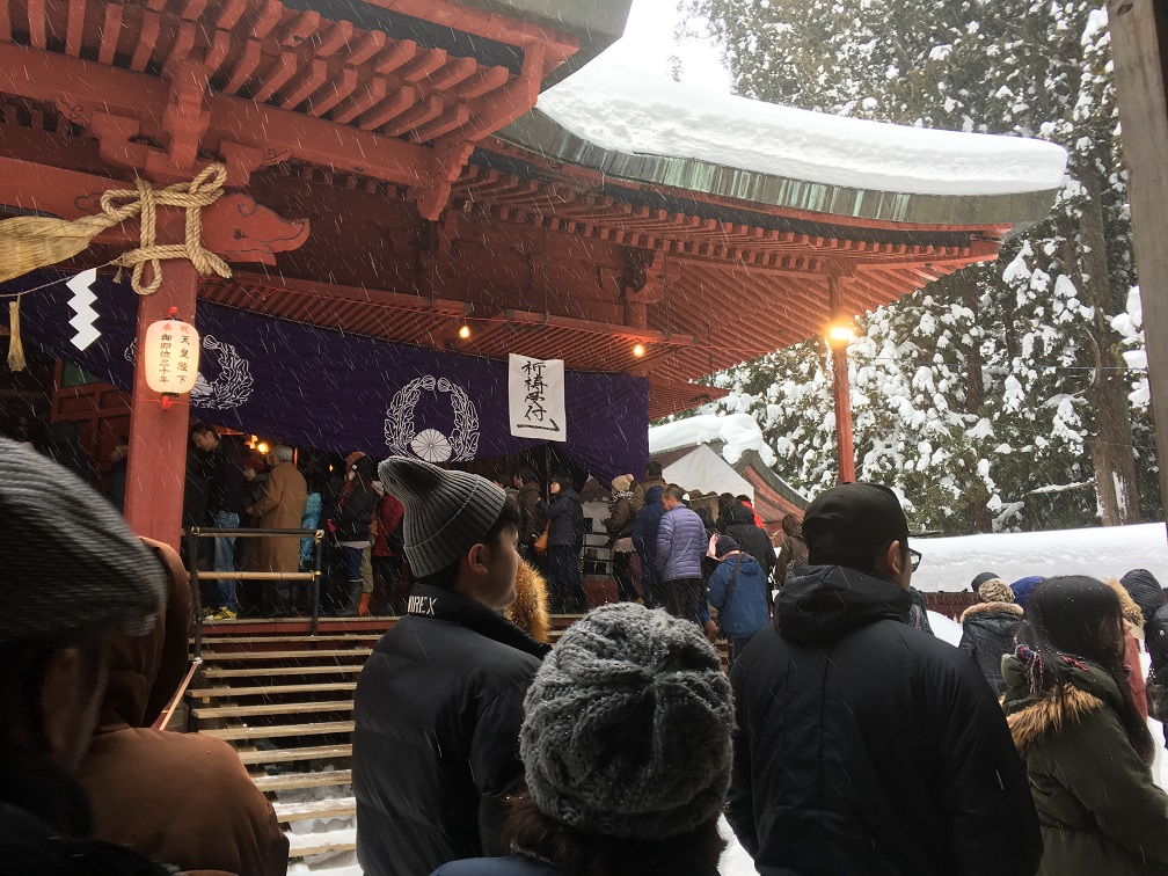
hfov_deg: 61.7
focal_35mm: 29
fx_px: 979
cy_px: 438
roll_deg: -0.8
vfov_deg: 48.2
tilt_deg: +9.3
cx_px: 584
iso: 32
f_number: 2.2
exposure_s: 1/60
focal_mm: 4.15
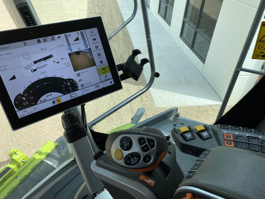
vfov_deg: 53.1
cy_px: 100
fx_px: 199
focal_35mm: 26
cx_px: 132
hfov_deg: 67.3
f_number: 1.8
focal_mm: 4.25
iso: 32
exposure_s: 1/1272
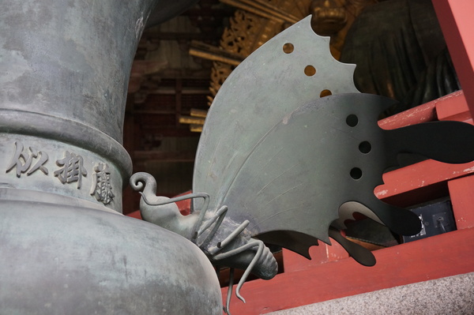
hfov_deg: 42.4
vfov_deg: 28.9
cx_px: 237
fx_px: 612
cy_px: 158
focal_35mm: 46
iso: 1000
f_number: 5
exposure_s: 1/60
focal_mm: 31
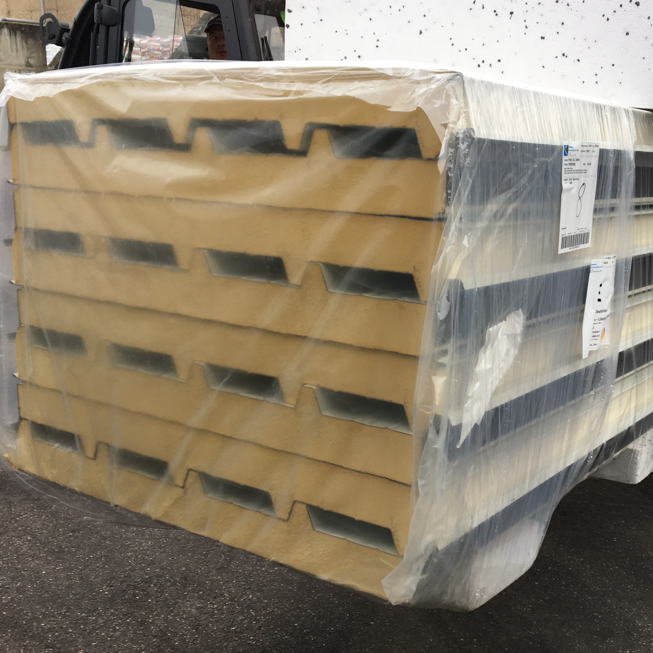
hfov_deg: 41.0
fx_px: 854
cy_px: 357
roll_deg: -1.4
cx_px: 466
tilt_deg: -15.2
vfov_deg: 41.8
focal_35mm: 40
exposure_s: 1/50
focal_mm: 4.15
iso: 25
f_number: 2.2
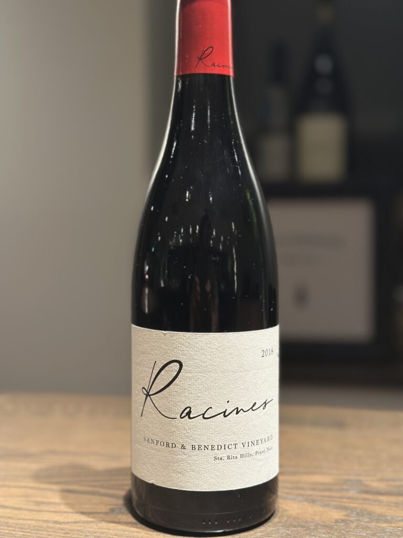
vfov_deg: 39.7
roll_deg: -0.1
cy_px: 269
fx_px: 745
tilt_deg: -3.5
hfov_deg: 30.3
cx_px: 202
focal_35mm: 48
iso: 160
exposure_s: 1/60
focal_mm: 6.86
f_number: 1.78
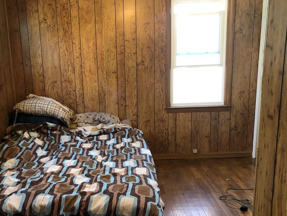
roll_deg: +2.9
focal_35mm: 36
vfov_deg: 39.6
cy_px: 123
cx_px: 111
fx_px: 298
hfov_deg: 50.9
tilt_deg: -10.6
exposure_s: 1/15
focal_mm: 4
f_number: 1.8
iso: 80
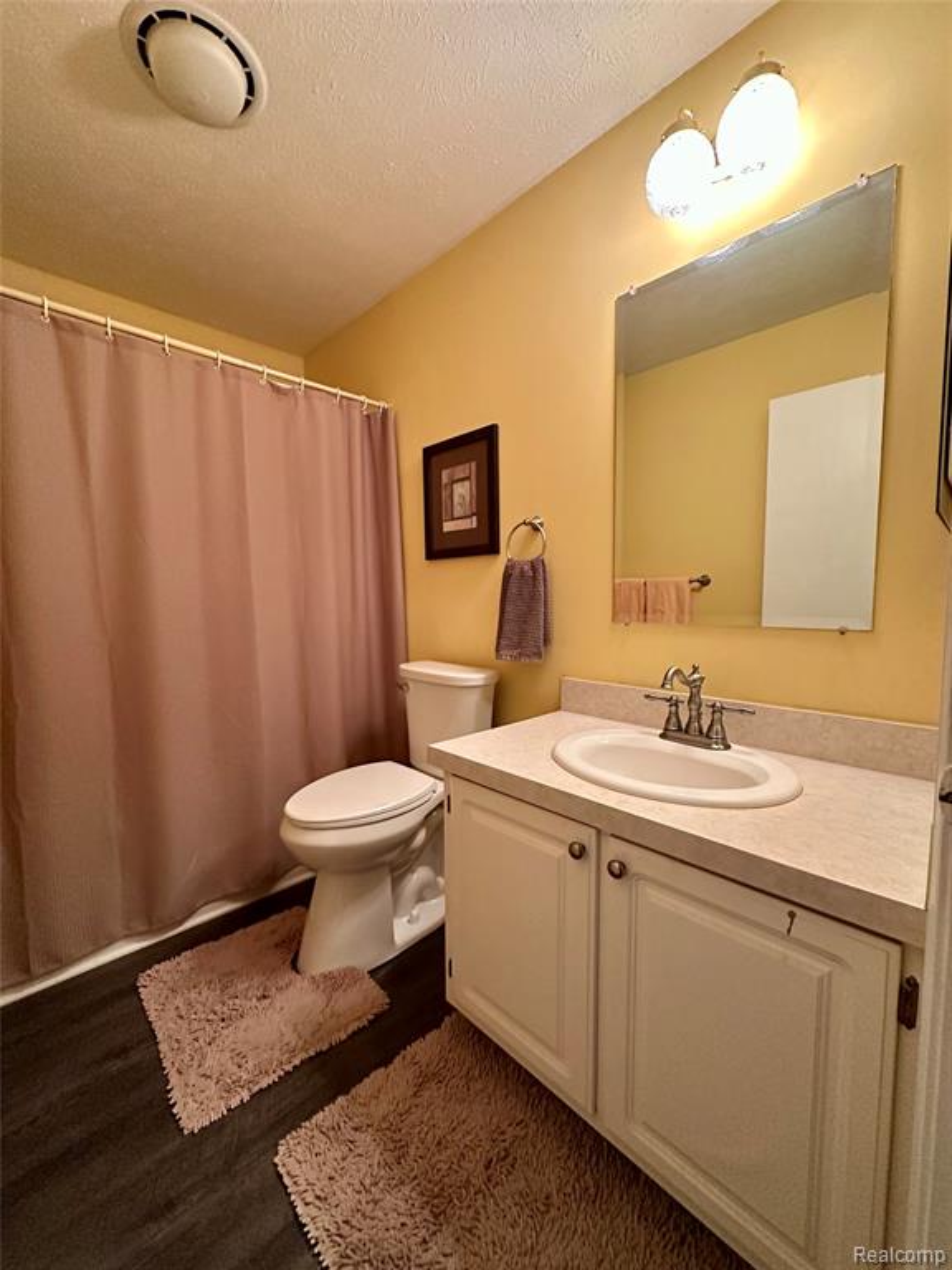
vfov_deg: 102.1
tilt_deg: -3.9
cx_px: 476
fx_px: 513
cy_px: 635
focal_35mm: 14
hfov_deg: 85.7
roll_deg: +0.4
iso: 500
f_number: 2.2
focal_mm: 2.22
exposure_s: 1/60
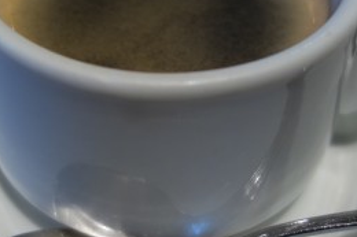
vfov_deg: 19.4
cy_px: 82
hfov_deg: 28.8
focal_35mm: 70
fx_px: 694
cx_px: 135
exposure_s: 1/100
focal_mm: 10.4
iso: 160
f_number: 1.8
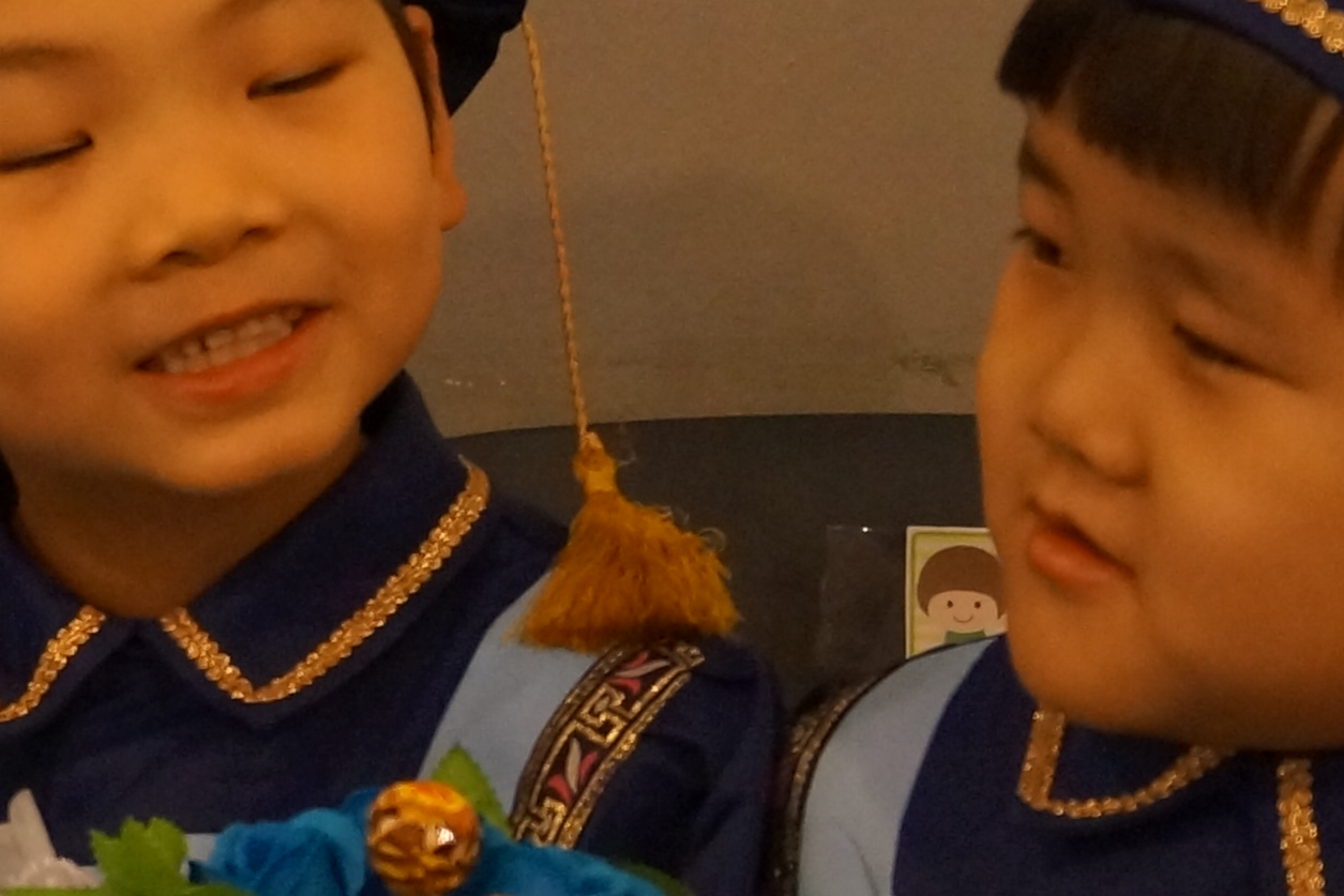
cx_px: -677
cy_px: 707
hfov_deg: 14.8
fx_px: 4816
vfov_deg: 10.6
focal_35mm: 129
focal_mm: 22
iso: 2000
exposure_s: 1/160
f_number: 4
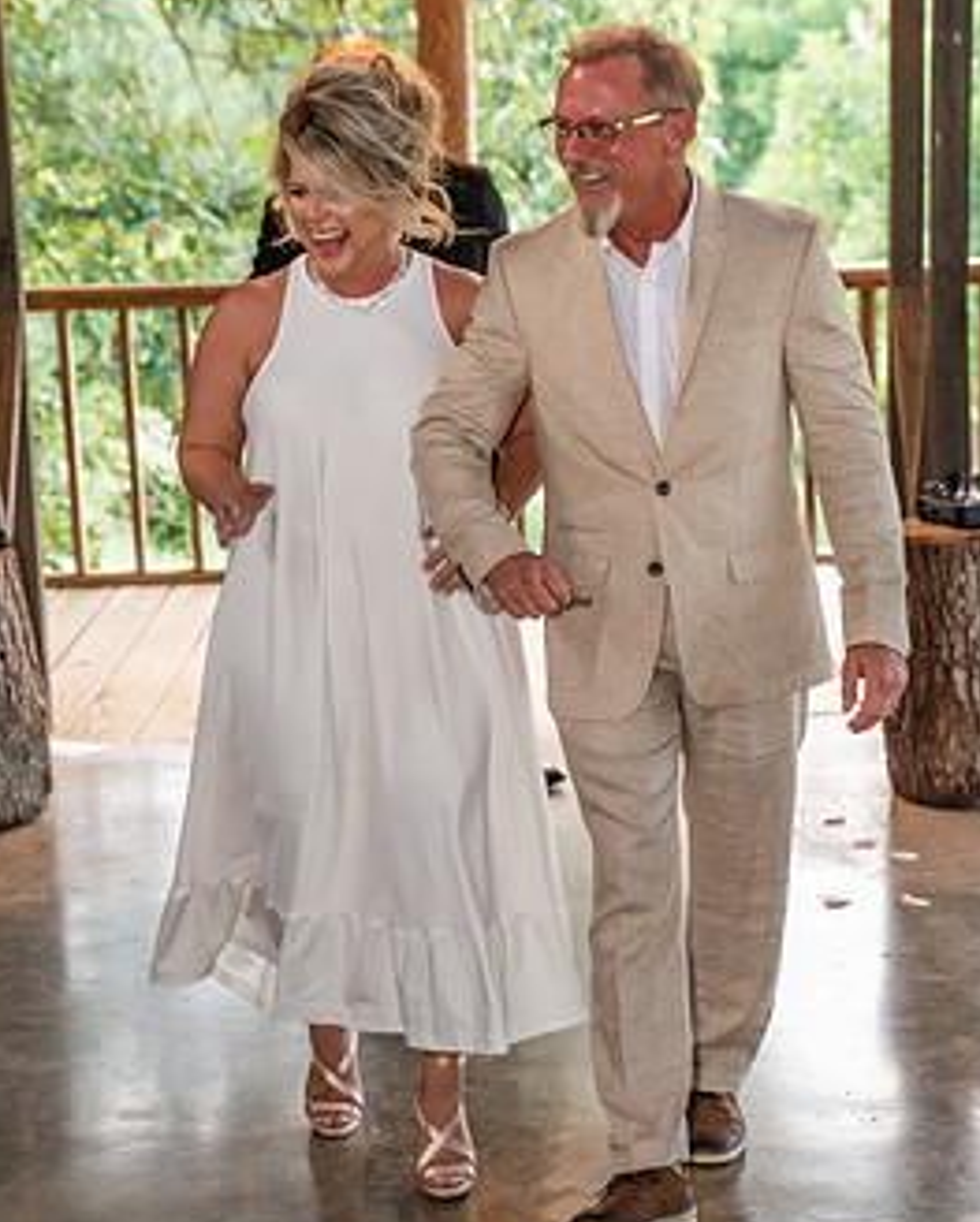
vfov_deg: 21.2
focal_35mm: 90
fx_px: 3258
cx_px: 540
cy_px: 678
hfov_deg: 17.1
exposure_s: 1/125
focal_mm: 70
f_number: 4.5
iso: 1600
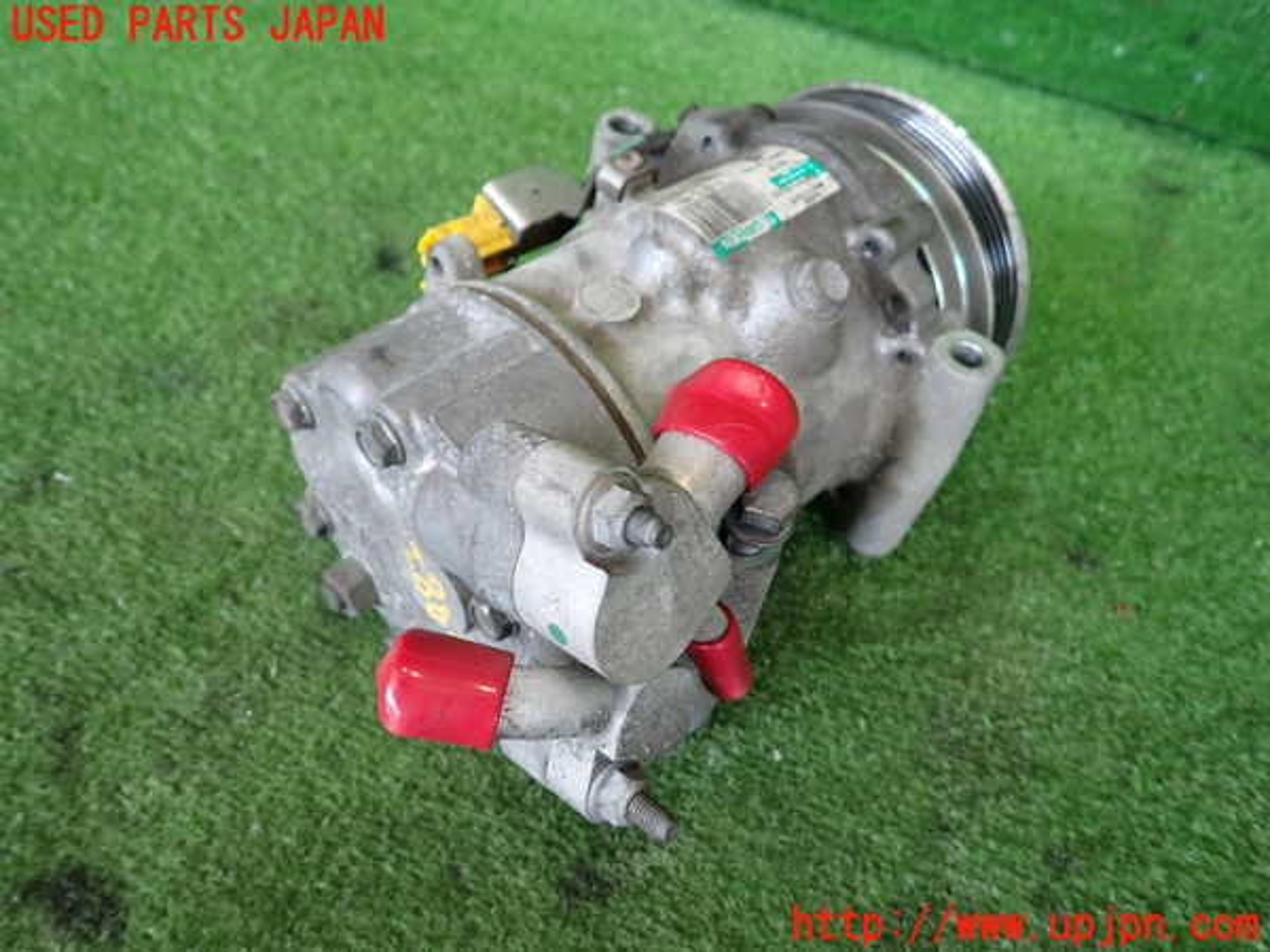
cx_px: 635
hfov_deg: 69.4
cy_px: 476
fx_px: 917
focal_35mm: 25
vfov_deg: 54.9
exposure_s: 1/100
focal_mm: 4.5
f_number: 2
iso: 200
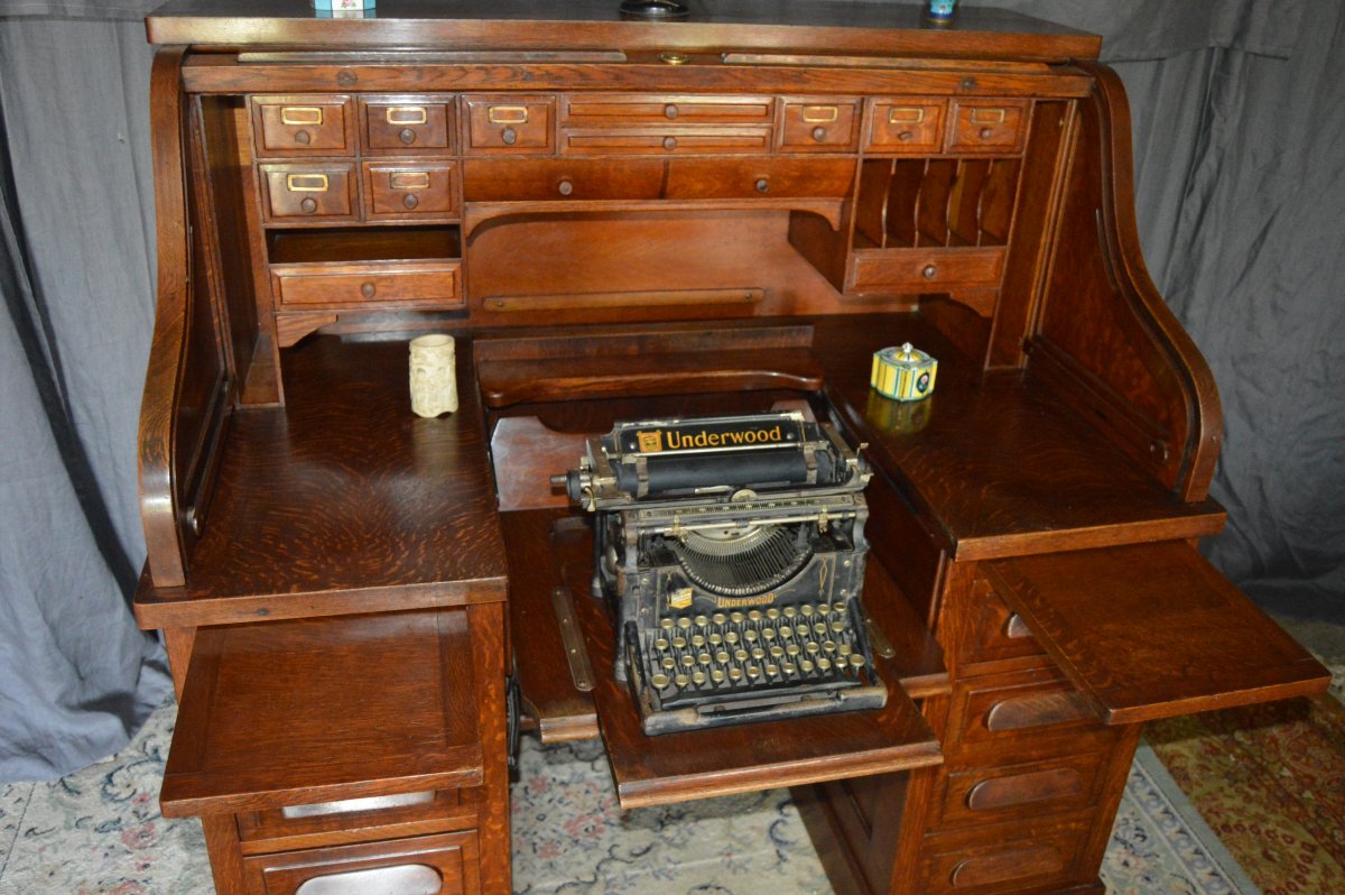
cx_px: 672
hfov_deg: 64.6
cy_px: 448
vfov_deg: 45.6
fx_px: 1064
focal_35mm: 28
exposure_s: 1/60
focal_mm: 19
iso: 3200
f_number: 3.5
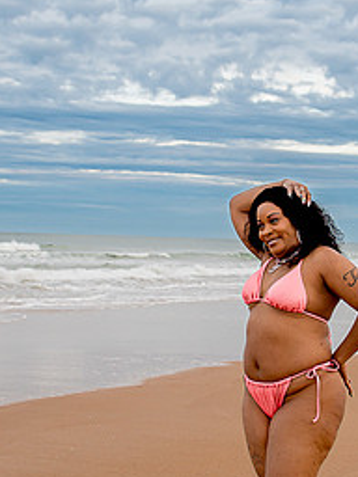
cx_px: 261
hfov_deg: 16.7
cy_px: 266
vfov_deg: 22.2
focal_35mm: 88
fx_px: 1213
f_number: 4.5
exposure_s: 1/200
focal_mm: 35
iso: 200
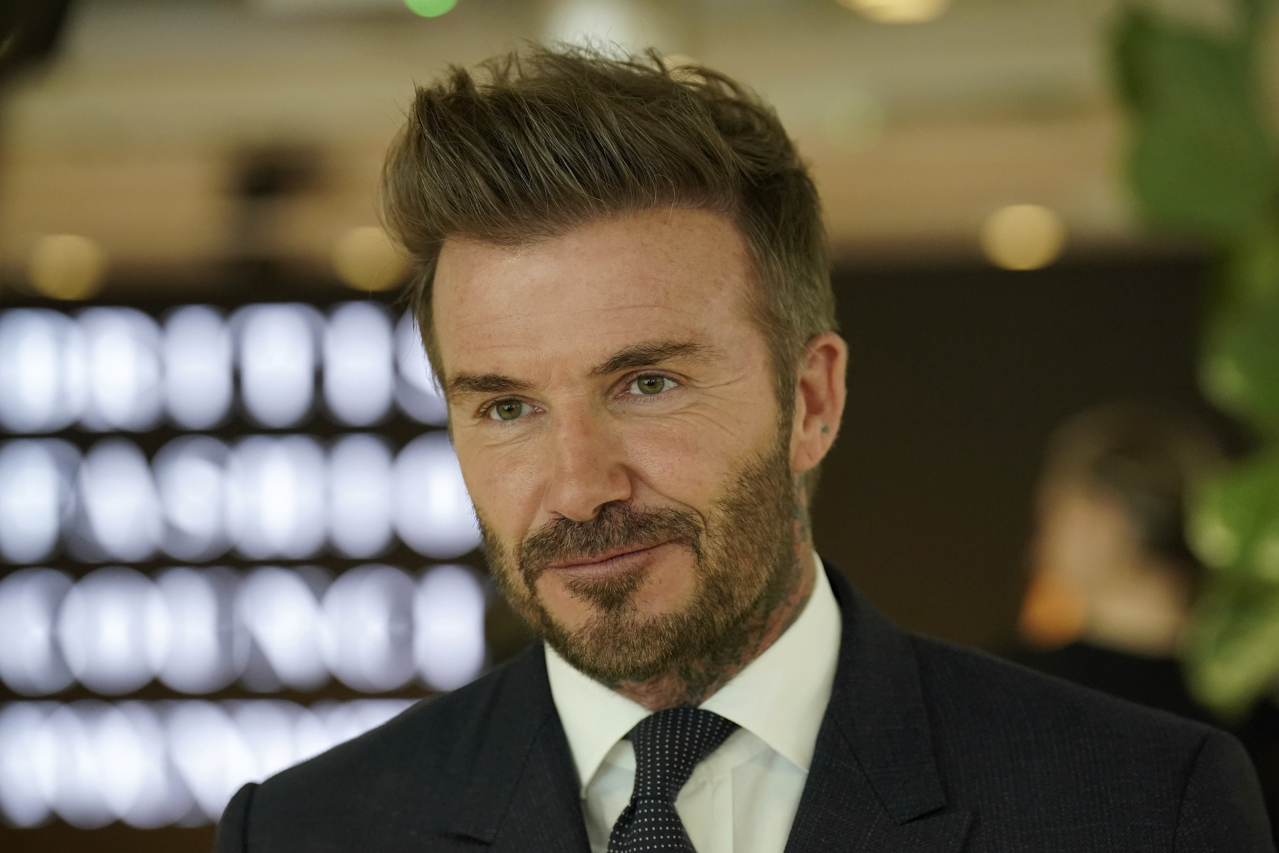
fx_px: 3908
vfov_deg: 12.5
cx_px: 640
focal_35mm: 110
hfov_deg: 18.6
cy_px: 426
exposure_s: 1/400
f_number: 3.5
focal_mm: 110
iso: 4000
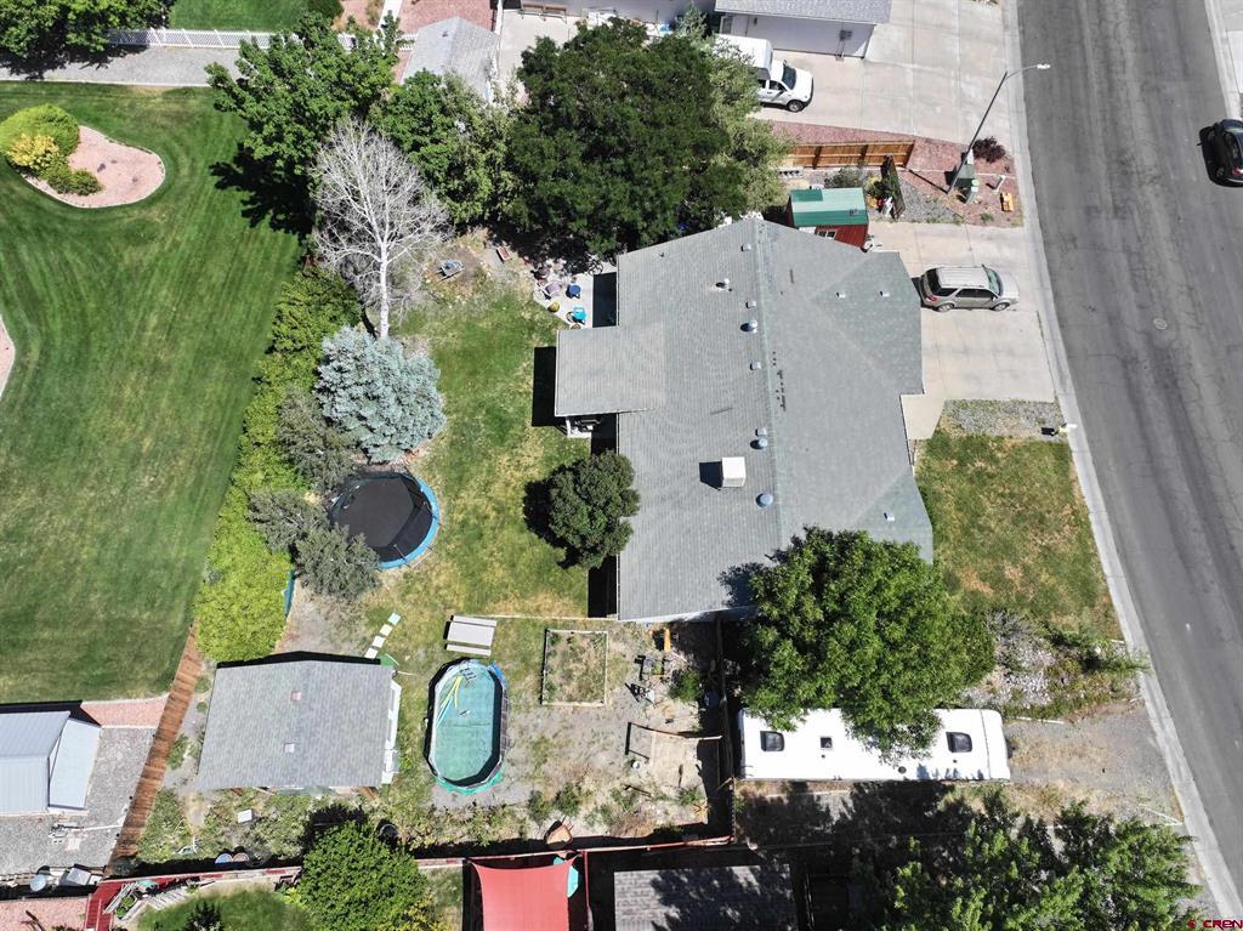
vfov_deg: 56.8
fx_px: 861
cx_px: 622
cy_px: 466
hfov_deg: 71.6
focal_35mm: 24
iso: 110
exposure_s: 1/1600
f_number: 2.8
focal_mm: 12.29
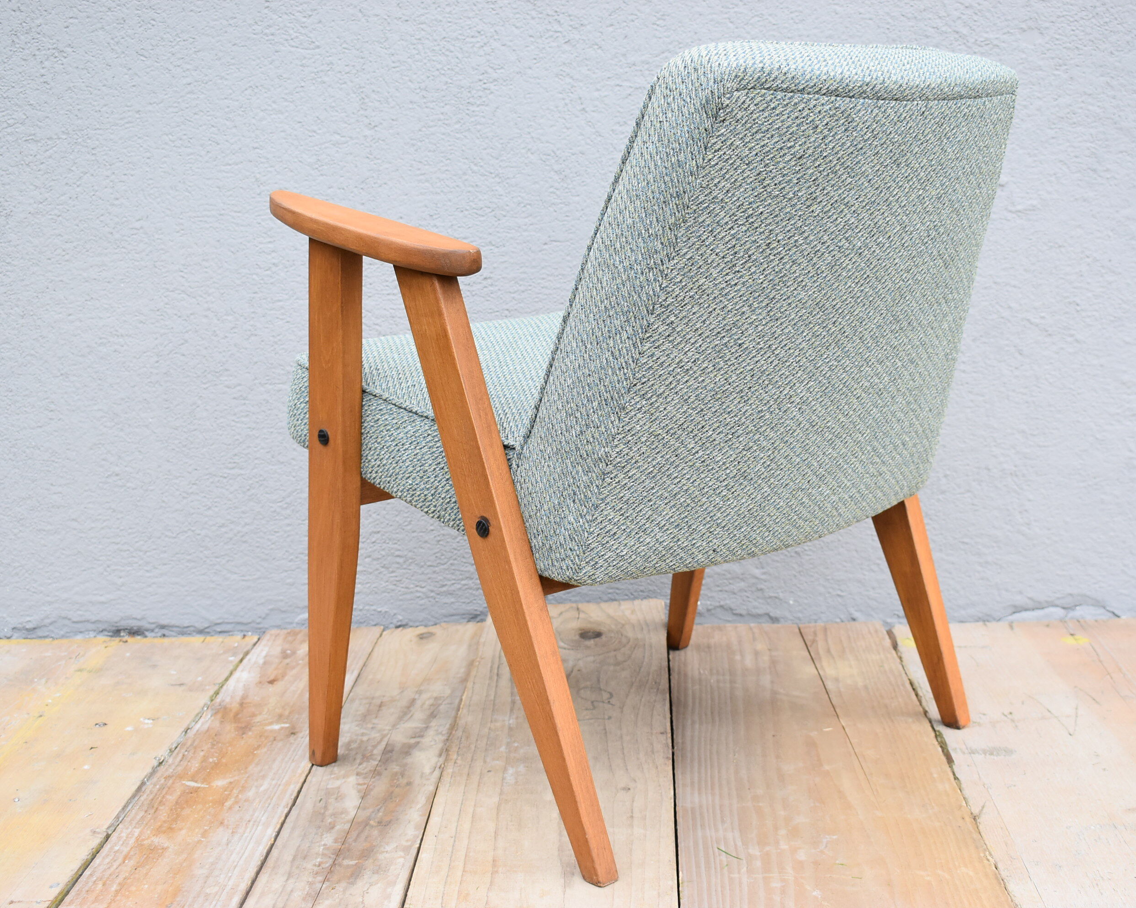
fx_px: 1715
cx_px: 612
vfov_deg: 29.7
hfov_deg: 36.6
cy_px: 454
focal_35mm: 51
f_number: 5.6
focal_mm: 30
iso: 450
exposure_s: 1/125
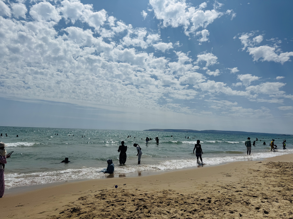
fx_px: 203
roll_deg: -1.6
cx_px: 146
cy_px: 110
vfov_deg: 56.8
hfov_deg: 71.6
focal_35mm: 24
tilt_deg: +5.2
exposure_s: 1/20000
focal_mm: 6.76
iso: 64
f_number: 1.78
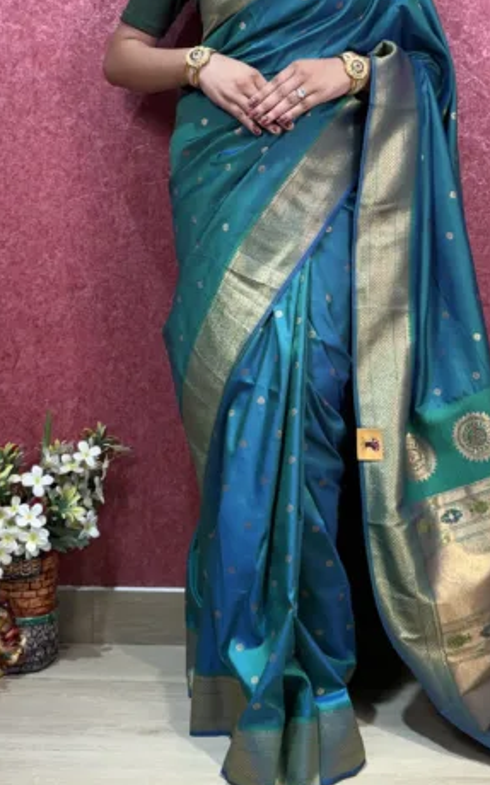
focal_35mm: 54
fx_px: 1155
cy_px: 277
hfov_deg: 23.9
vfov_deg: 37.2
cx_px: 282
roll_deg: -0.8
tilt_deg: -5.5
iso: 32
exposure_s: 1/122
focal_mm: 5.96
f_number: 1.6
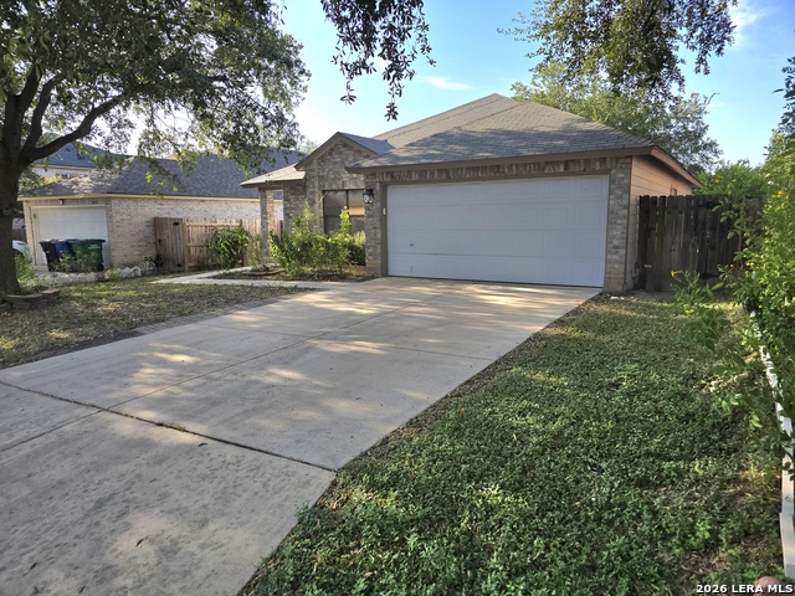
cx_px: 398
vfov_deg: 58.9
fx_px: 528
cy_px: 298
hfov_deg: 73.9
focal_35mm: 23
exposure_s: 1/333
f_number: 1.7
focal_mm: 6.3
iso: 12
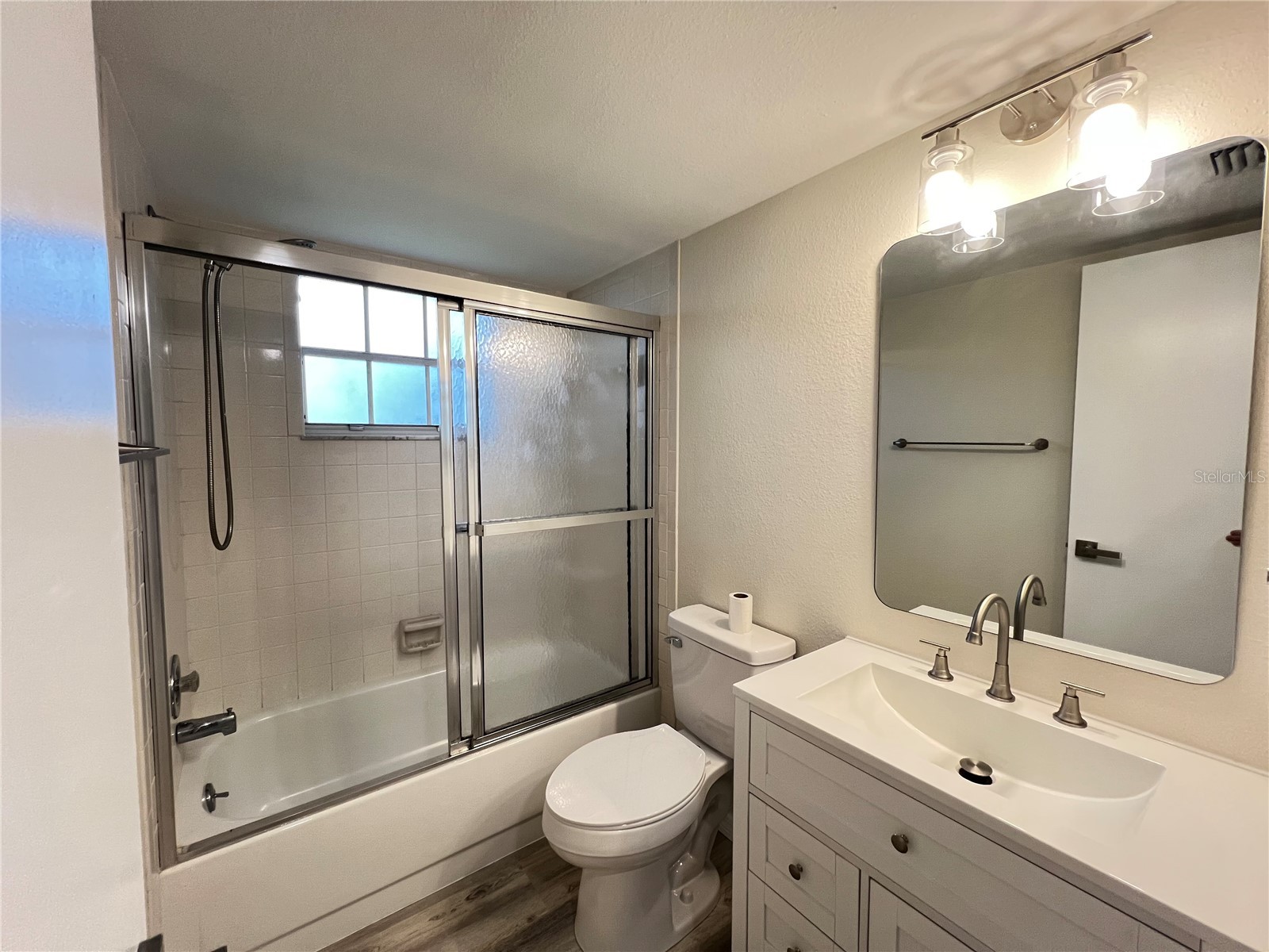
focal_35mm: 13
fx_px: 477
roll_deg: -0.3
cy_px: 476
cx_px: 634
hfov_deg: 106.2
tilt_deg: -3.1
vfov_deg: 89.9
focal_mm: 1.57
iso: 250
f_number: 1.8
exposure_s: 1/120
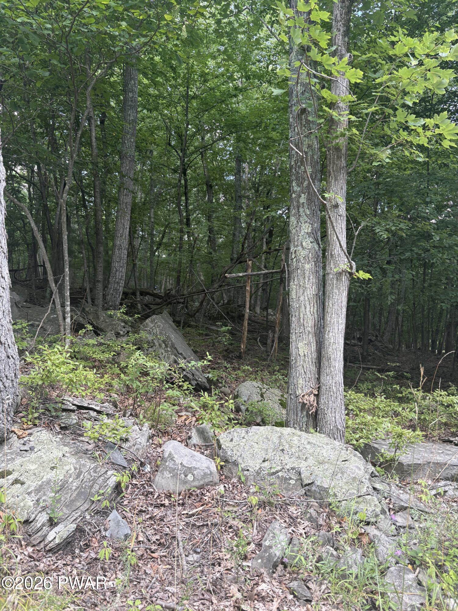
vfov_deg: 67.3
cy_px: 306
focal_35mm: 26
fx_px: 459
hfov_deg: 53.1
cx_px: 229
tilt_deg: +7.4
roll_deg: +0.7
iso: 50
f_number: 1.6
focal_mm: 5.96
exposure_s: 1/122
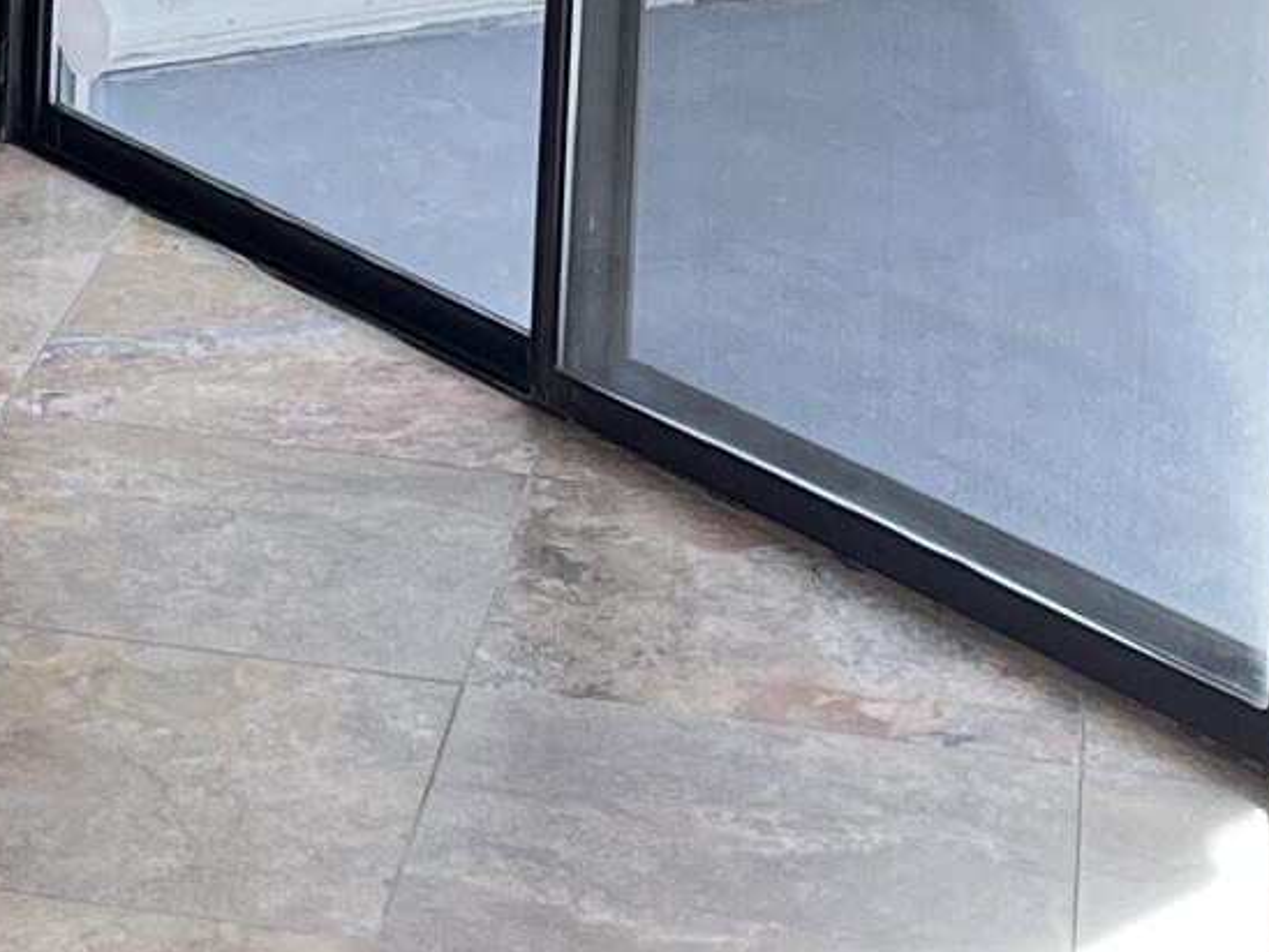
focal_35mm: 142
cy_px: -696
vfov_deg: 10.0
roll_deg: -1.9
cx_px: 0
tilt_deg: -7.3
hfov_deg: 13.7
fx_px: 5207
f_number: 1.6
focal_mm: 4.2
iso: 32
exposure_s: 1/158
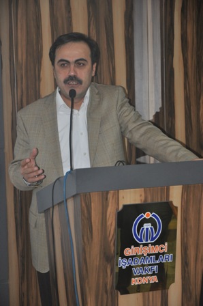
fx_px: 889
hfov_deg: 13.0
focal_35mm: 105
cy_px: 153
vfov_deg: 19.5
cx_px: 102
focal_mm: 70
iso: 800
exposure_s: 1/60
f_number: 4.5
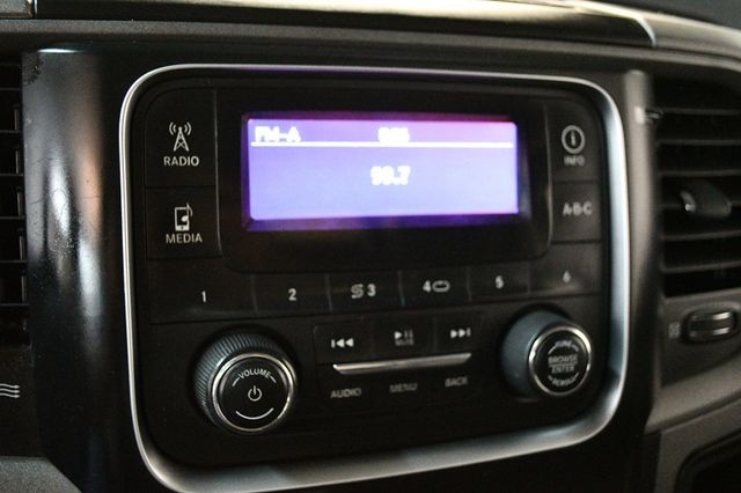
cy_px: 246
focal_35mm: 39
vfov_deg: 34.2
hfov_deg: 49.6
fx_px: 802
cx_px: 370
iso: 8000
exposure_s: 1/60
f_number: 4.2
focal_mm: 26
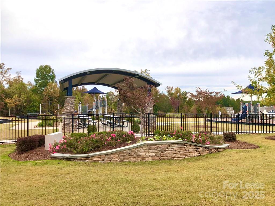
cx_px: 138
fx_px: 222
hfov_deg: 63.4
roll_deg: -0.9
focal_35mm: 28
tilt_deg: +1.1
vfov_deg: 49.7
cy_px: 103
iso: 20
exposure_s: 1/1715
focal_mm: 4
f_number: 1.8
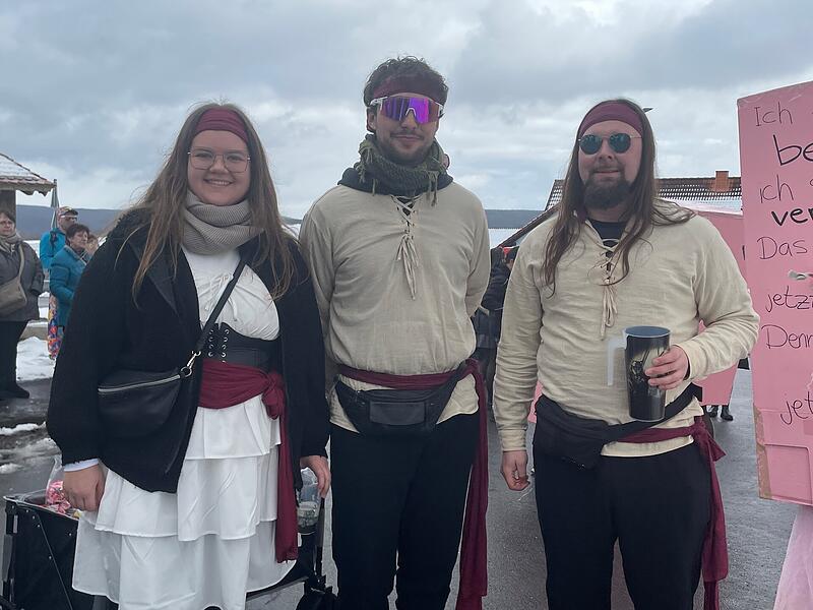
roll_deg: -0.4
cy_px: 305
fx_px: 611
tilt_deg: -5.9
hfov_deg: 67.3
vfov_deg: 53.1
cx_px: 406
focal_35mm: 26
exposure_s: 1/2398
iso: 32
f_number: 1.6
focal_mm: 4.2
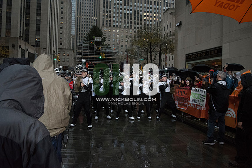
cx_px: 126
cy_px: 84
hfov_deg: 73.7
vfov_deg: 53.2
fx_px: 168
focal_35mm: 24
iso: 10000
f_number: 11
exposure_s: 1/500
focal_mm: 24
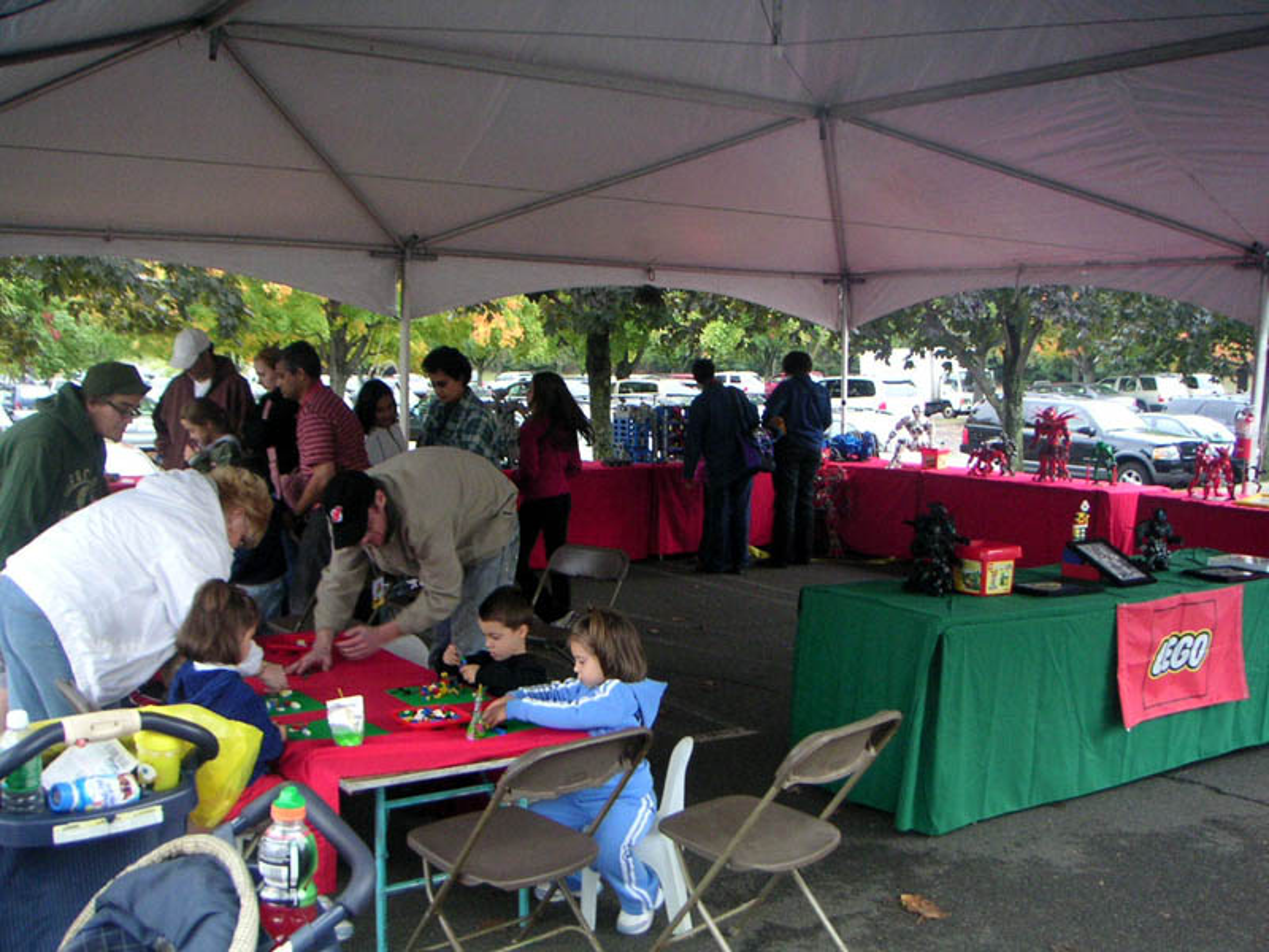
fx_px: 1356
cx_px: 634
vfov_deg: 38.7
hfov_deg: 50.1
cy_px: 476
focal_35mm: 37
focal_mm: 5.7
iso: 100
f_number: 2.8
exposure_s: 1/45
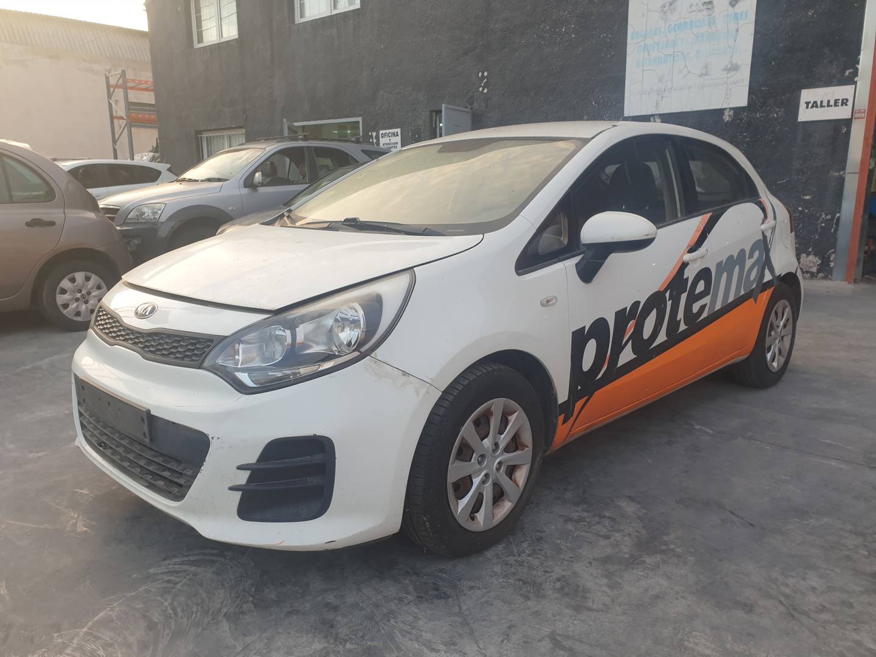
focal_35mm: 26
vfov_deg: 53.1
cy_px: 328
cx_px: 438
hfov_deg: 67.3
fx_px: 658
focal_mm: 4.3
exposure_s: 1/100
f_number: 2.4
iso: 64
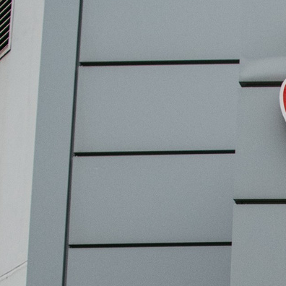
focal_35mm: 132
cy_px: 530
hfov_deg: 11.4
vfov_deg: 12.1
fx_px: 1234
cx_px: 638
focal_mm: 24
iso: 800
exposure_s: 1/500
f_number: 4
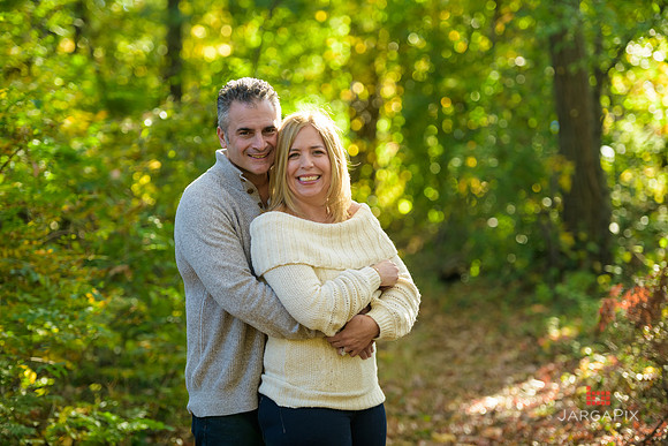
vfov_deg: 12.2
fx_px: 2079
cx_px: 334
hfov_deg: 18.3
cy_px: 223
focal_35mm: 112
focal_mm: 112
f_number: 3.2
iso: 200
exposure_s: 1/200
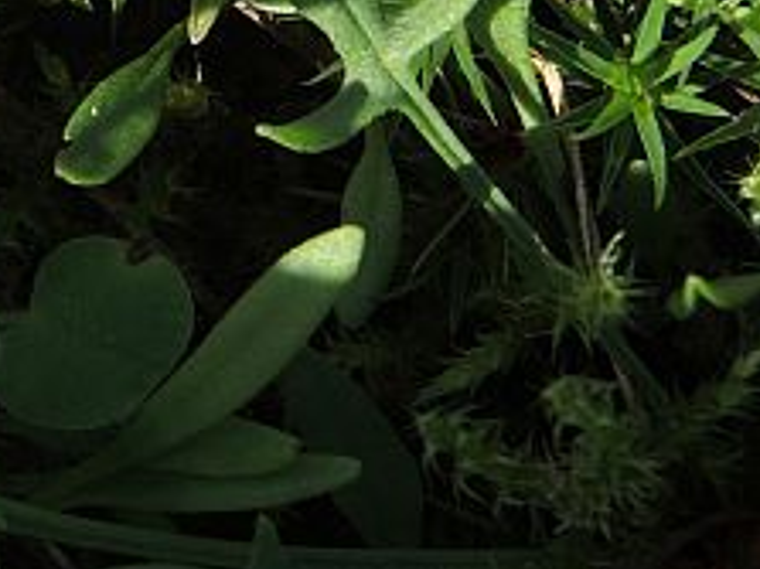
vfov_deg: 6.6
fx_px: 4871
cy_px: -302
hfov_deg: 8.7
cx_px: -351
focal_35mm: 222
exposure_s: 1/200
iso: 80
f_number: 5
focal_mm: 14.1
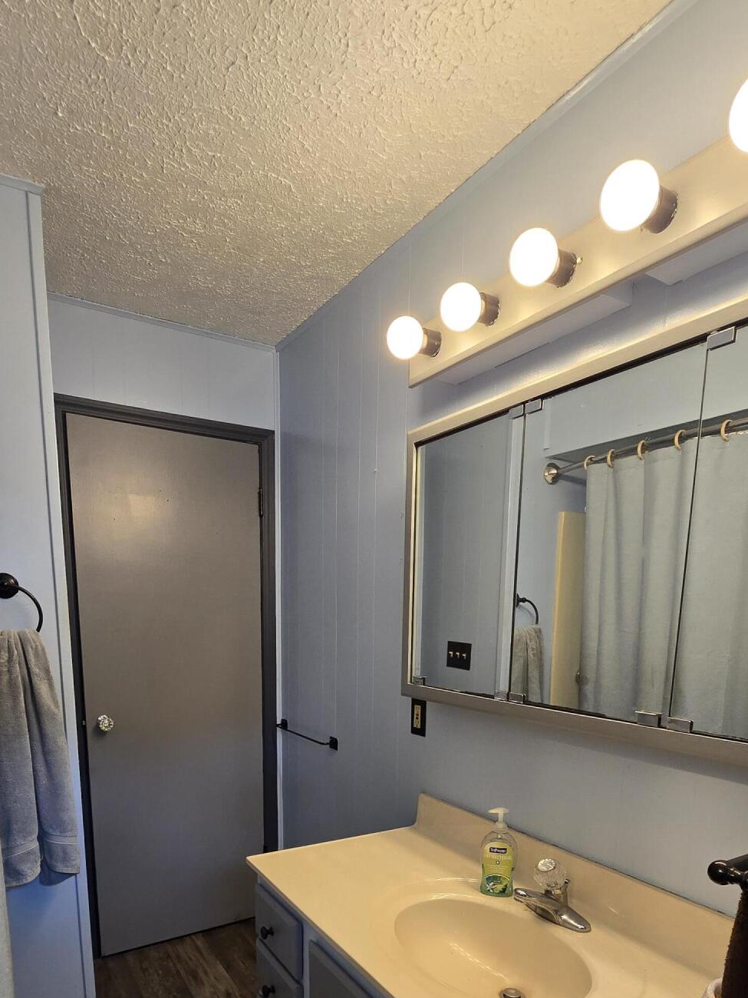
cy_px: 732
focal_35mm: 20
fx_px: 576
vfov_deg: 76.6
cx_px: 348
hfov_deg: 65.9
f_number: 2.2
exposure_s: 1/60
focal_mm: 2.2
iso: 125
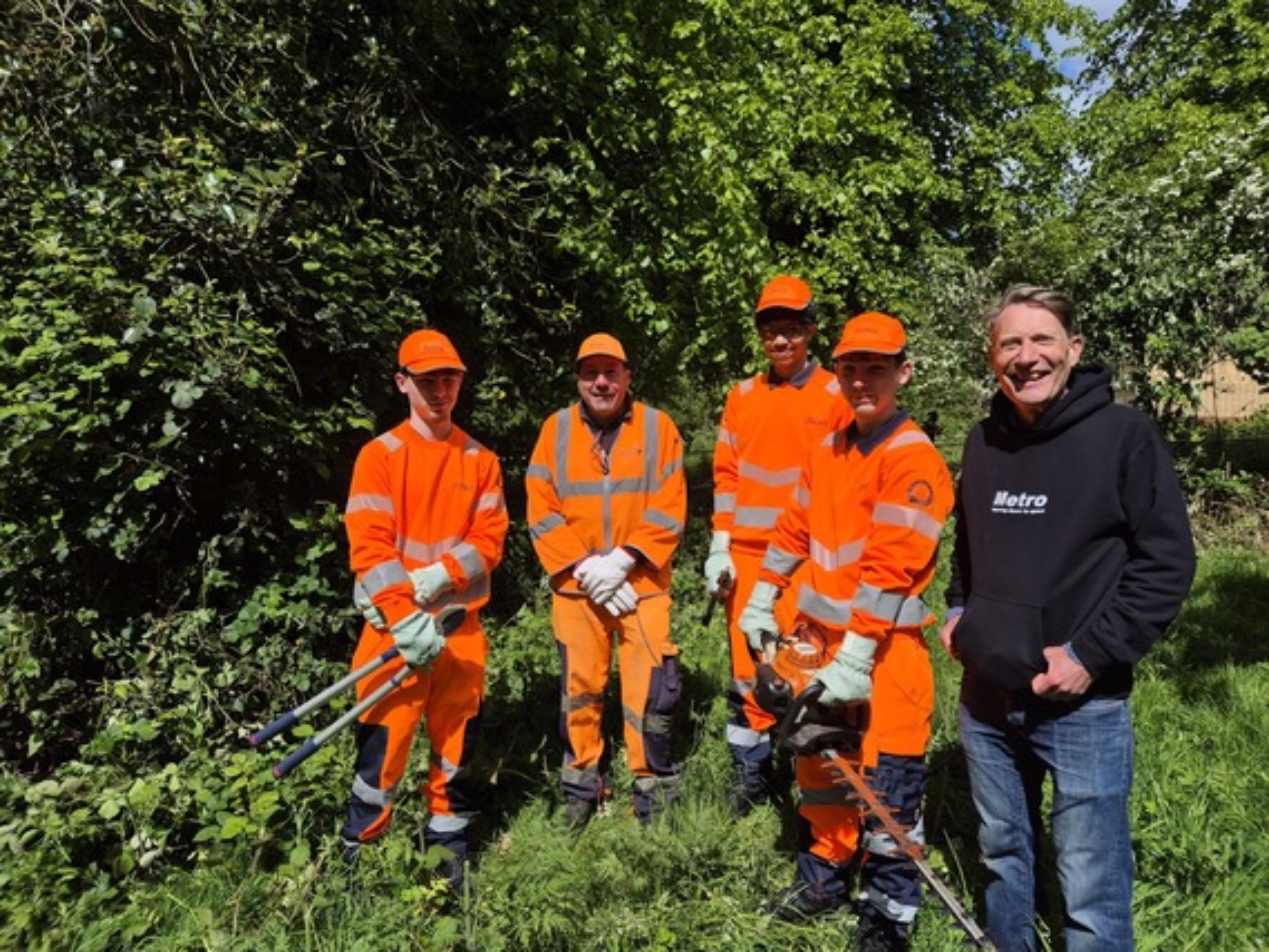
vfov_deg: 58.9
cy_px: 476
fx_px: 843
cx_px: 634
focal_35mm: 23
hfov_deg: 73.9
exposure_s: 1/4128
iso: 25
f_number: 1.8
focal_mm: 5.4
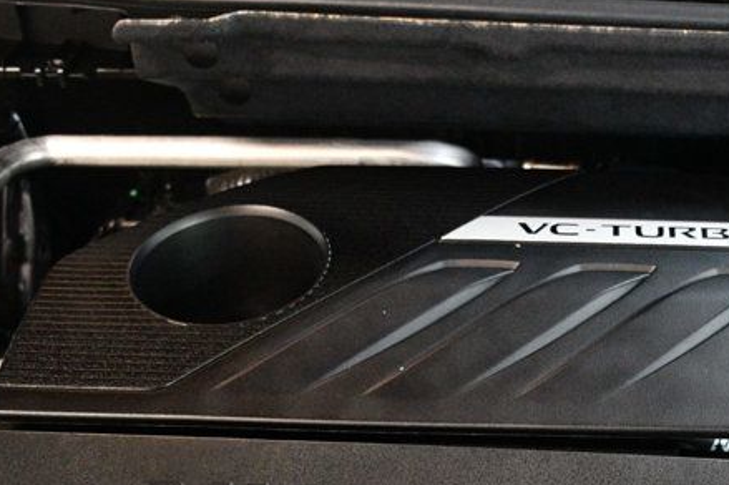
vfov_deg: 21.1
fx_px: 1275
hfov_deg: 31.0
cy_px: 440
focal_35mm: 63
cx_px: 593
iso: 4000
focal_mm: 18
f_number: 3.5
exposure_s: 1/60
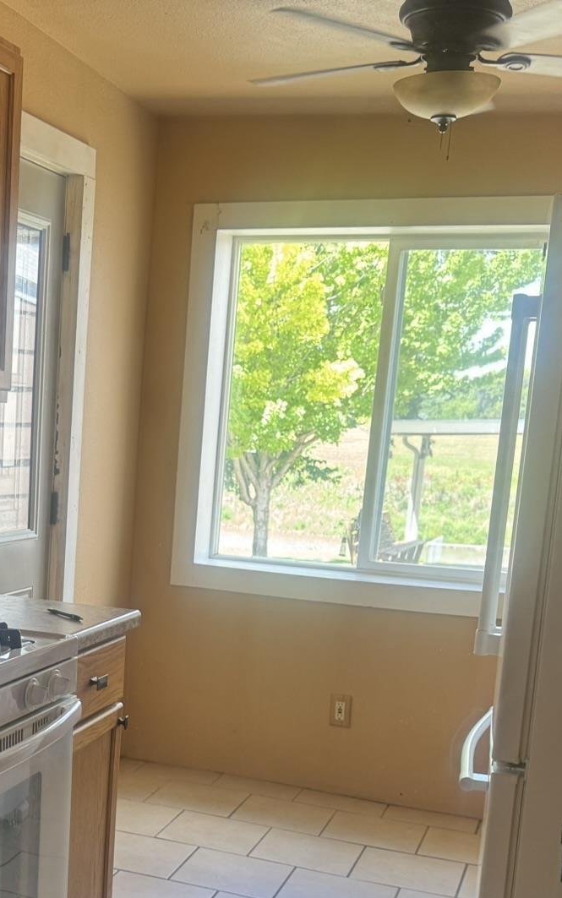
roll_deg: -2.8
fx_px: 1200
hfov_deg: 25.6
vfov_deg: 40.3
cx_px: 63
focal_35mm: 49
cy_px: 635
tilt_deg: -11.8
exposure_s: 1/120
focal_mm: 6.76
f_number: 1.78
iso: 125
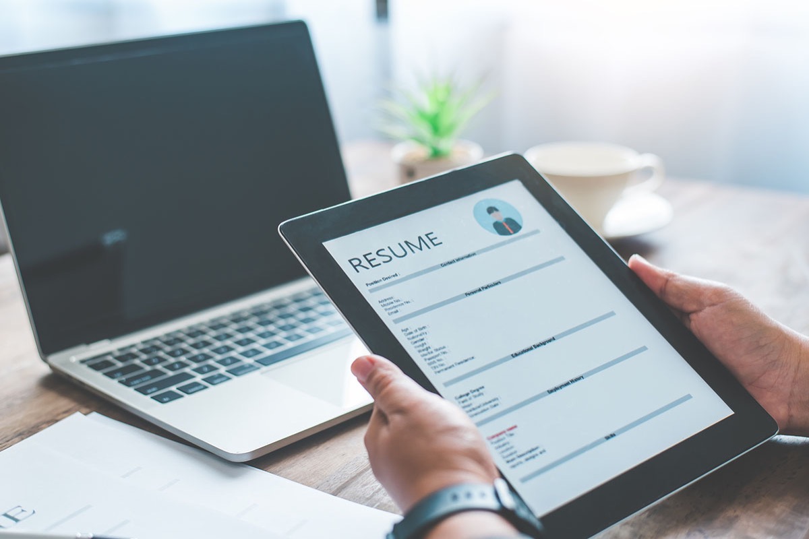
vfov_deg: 27.0
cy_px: 270
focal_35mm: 50
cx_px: 404
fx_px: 1124
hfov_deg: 39.6
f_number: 3.2
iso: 400
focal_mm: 50
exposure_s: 1/80
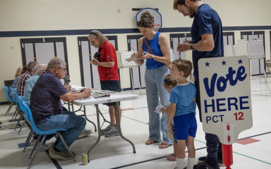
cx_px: 136
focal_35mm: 42
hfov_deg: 47.2
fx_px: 310
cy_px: 83
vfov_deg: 30.6
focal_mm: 15.28
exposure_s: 1/100
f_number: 4.5
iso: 1250
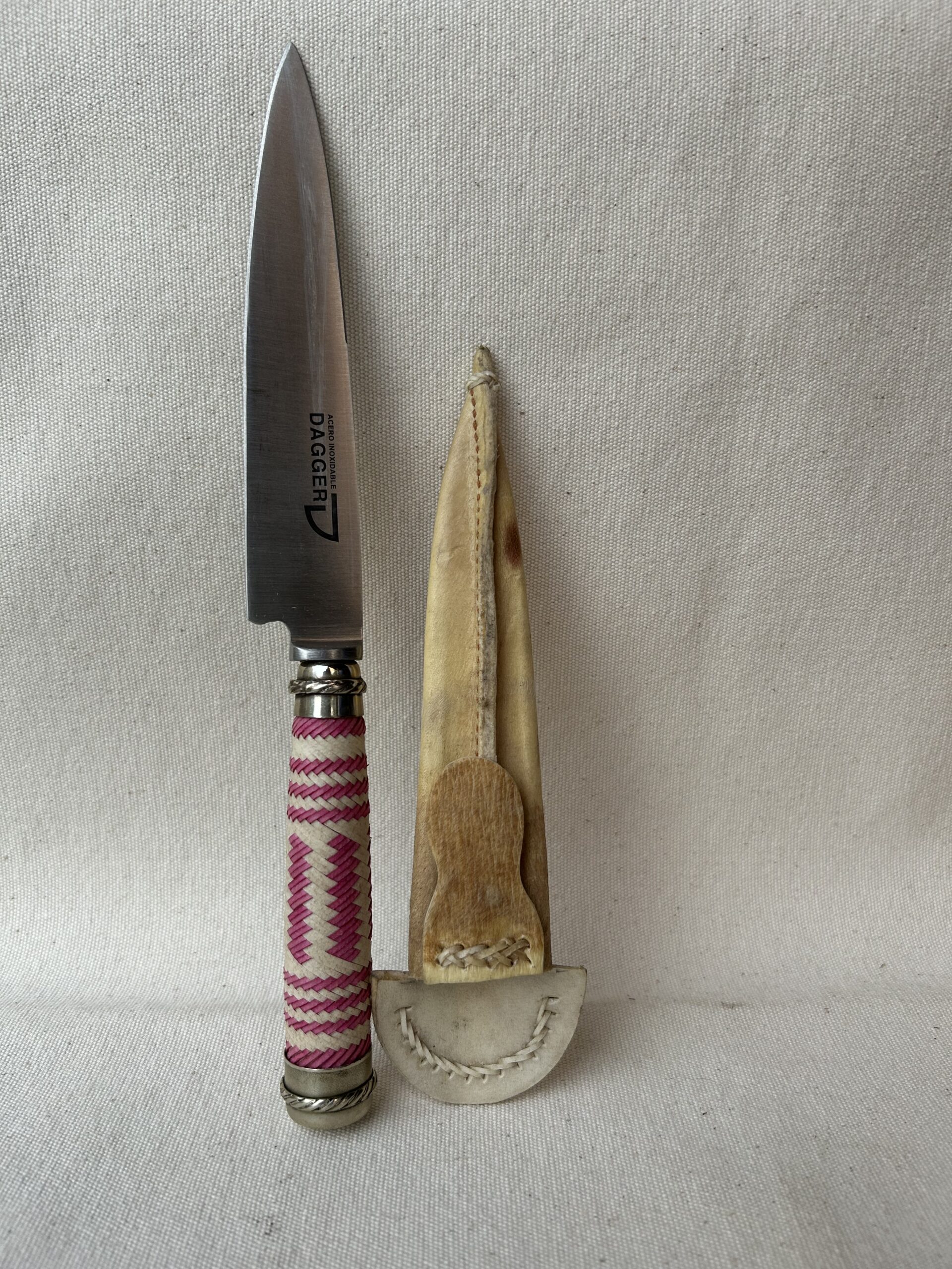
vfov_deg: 67.3
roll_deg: -1.4
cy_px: 634
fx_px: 953
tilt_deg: -14.6
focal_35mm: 26
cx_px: 476
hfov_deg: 53.1
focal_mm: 5.7
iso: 50
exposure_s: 1/965
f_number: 1.5
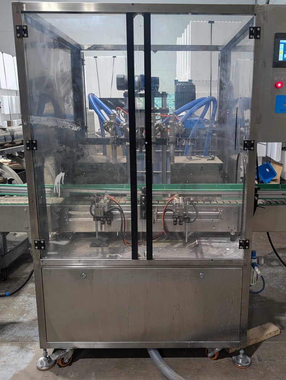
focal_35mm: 31
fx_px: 341
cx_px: 172
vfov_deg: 58.3
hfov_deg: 45.3
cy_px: 183
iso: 32
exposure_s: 1/24
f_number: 1.7
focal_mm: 6.9
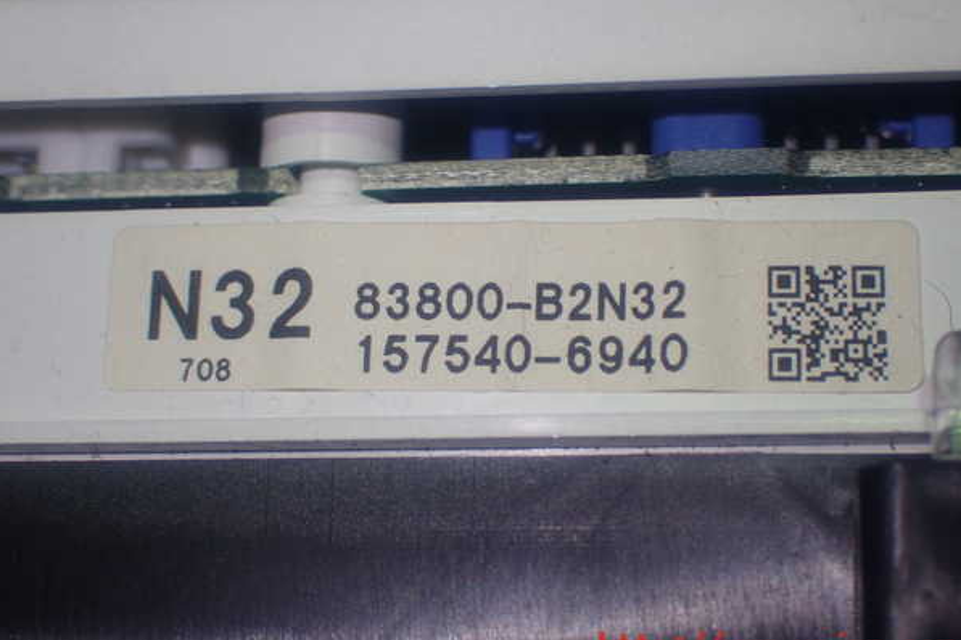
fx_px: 1868
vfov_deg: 19.5
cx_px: 480
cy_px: 307
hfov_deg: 28.8
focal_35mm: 70
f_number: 3.8
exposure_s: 1/80
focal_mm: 11.88
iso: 200
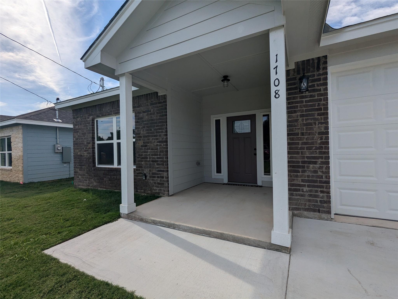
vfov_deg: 78.1
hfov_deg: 94.5
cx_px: 199
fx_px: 184
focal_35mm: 16
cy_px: 150
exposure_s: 1/2268
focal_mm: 2.35
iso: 40
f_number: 2.2
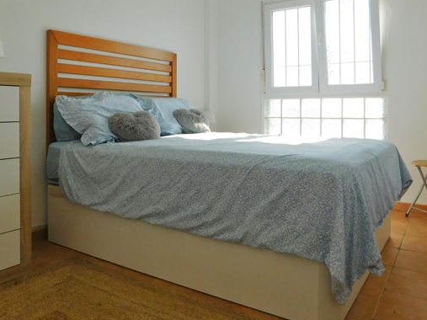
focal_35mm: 32
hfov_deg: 56.6
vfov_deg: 43.5
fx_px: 395
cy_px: 104
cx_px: 183
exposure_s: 1/320
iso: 125
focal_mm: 4
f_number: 3
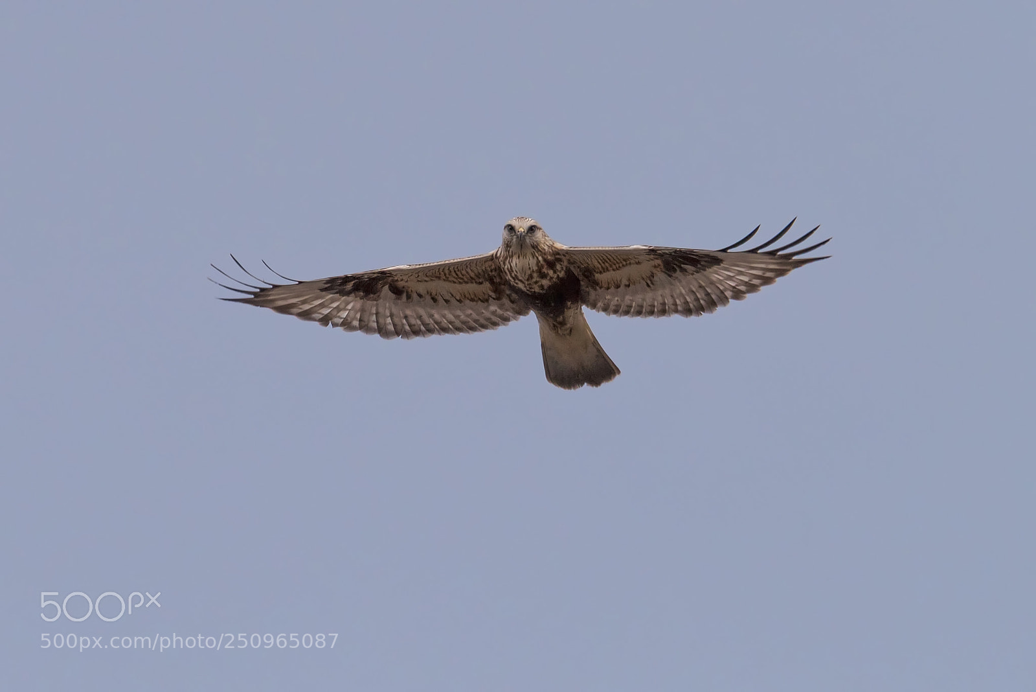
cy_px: 346
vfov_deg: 2.3
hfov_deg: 3.4
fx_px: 17272
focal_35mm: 600
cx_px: 518
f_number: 6.3
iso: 320
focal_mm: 600
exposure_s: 1/1000
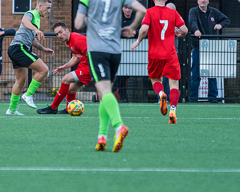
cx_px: 40
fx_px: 6499
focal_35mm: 915
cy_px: 93
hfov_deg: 2.1
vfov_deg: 1.7
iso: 400
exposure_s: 1/800
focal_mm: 280
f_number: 4
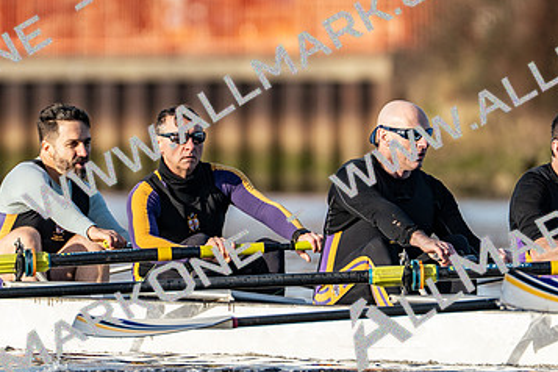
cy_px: 224
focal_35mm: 976
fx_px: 15127
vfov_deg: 1.4
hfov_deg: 2.1
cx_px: 216
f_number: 6.3
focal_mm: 600
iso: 640
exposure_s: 1/2000
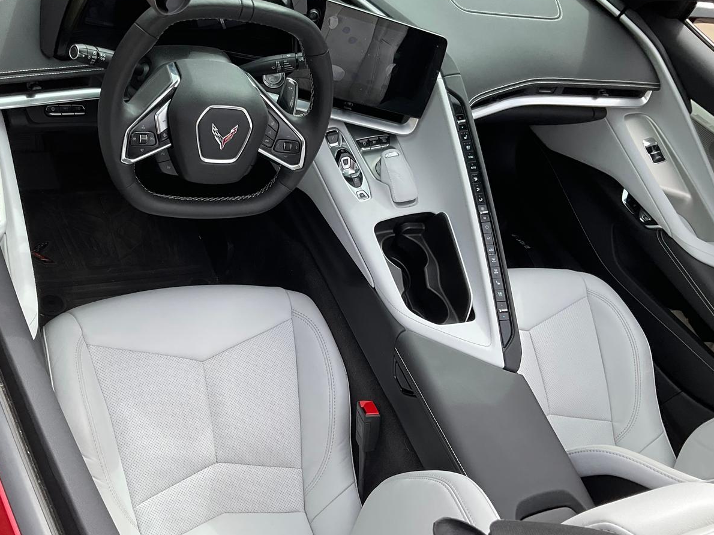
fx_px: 804
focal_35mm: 39
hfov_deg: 47.3
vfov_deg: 36.8
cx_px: 256
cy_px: 275
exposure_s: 1/674
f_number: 1.8
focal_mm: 3
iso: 16
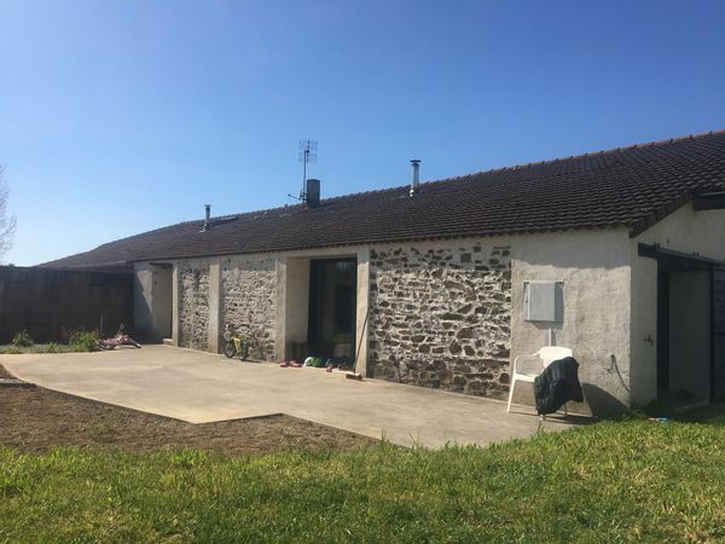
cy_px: 272
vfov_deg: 48.2
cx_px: 362
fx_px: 607
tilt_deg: +1.0
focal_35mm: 29
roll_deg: -2.6
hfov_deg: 61.7
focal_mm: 4.15
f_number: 2.2
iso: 25
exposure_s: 1/2404
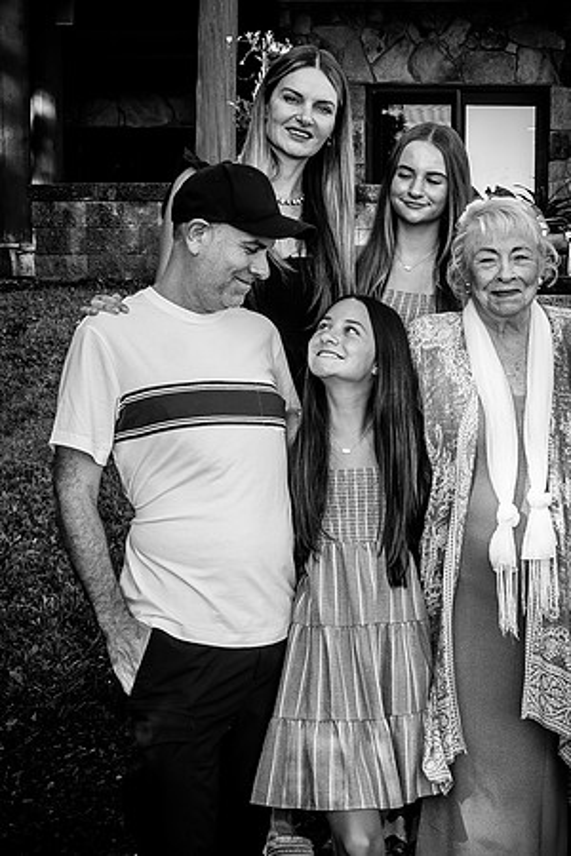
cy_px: 491
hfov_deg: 18.3
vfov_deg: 27.8
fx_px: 1727
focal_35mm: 73
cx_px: 575
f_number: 8
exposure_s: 1/250
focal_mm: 24
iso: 320
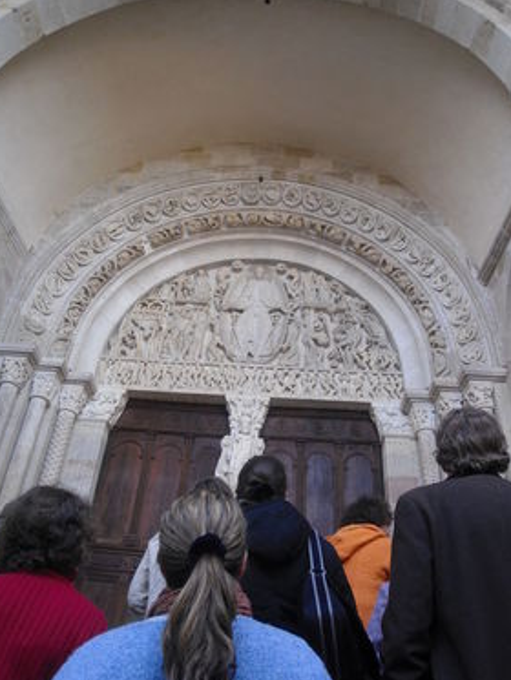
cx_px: 250
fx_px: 590
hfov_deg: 46.8
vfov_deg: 59.9
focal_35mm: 30
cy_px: 328
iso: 100
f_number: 2.6
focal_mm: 4.65
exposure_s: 1/100
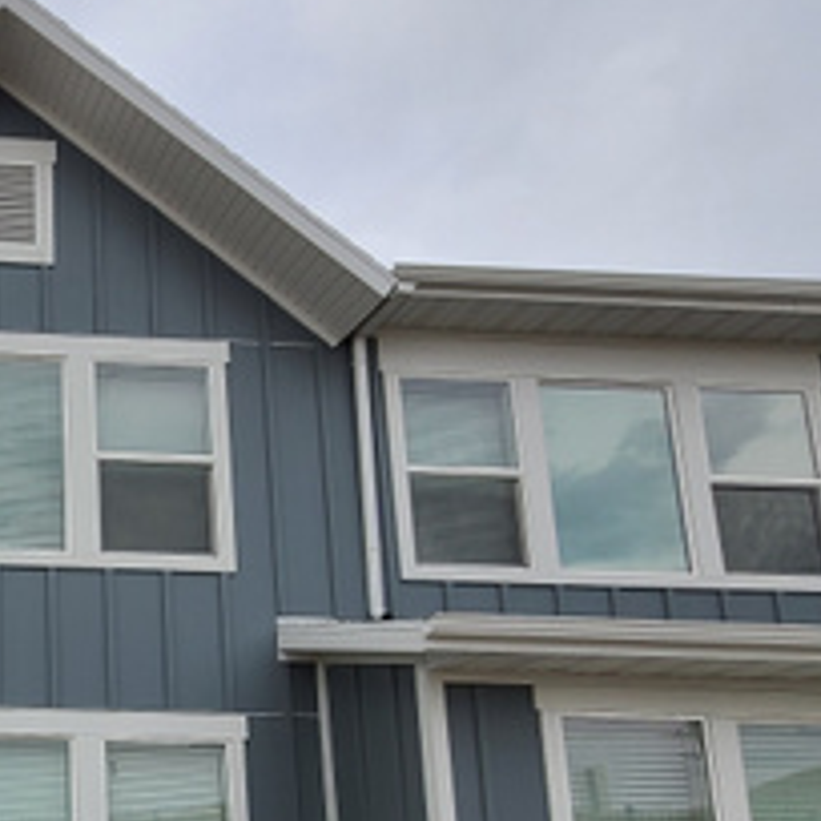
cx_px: -165
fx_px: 966
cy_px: 708
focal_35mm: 36
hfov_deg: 35.9
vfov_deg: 42.9
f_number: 2.2
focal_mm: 2.2
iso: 64
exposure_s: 1/1289
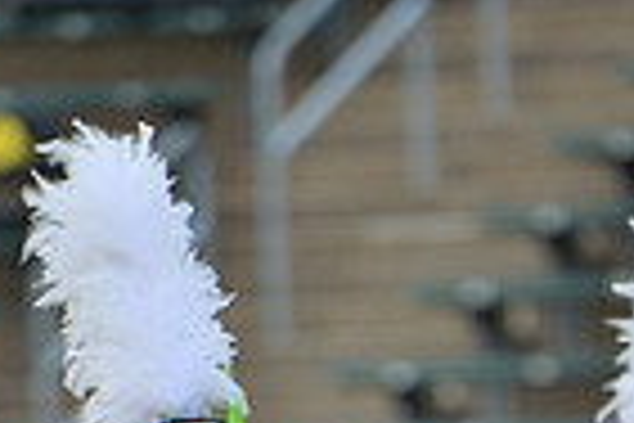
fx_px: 22505
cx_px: 389
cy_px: 927
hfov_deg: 1.6
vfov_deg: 1.1
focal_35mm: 1278
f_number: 5.6
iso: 200
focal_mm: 400
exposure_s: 1/640
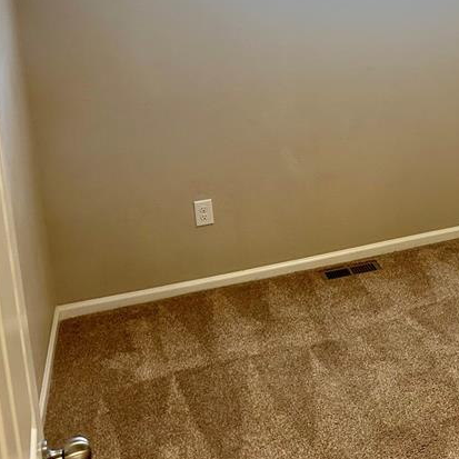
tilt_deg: -7.7
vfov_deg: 29.1
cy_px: 65
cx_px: 527
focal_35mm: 57
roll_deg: +2.0
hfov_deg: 27.1
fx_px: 855
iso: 125
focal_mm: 5.7
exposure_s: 1/60
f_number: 1.5
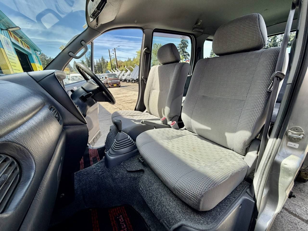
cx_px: 154
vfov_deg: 85.7
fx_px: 125
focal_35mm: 14
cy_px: 116
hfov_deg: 102.1
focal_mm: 2.22
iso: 64
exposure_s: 1/502
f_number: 2.2
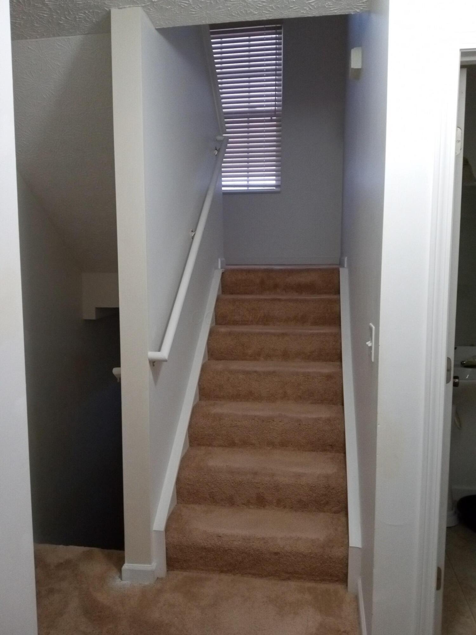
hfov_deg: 49.7
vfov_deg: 63.4
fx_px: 513
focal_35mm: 28
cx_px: 238
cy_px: 318
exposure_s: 1/40
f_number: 2.2
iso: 440
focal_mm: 3.71
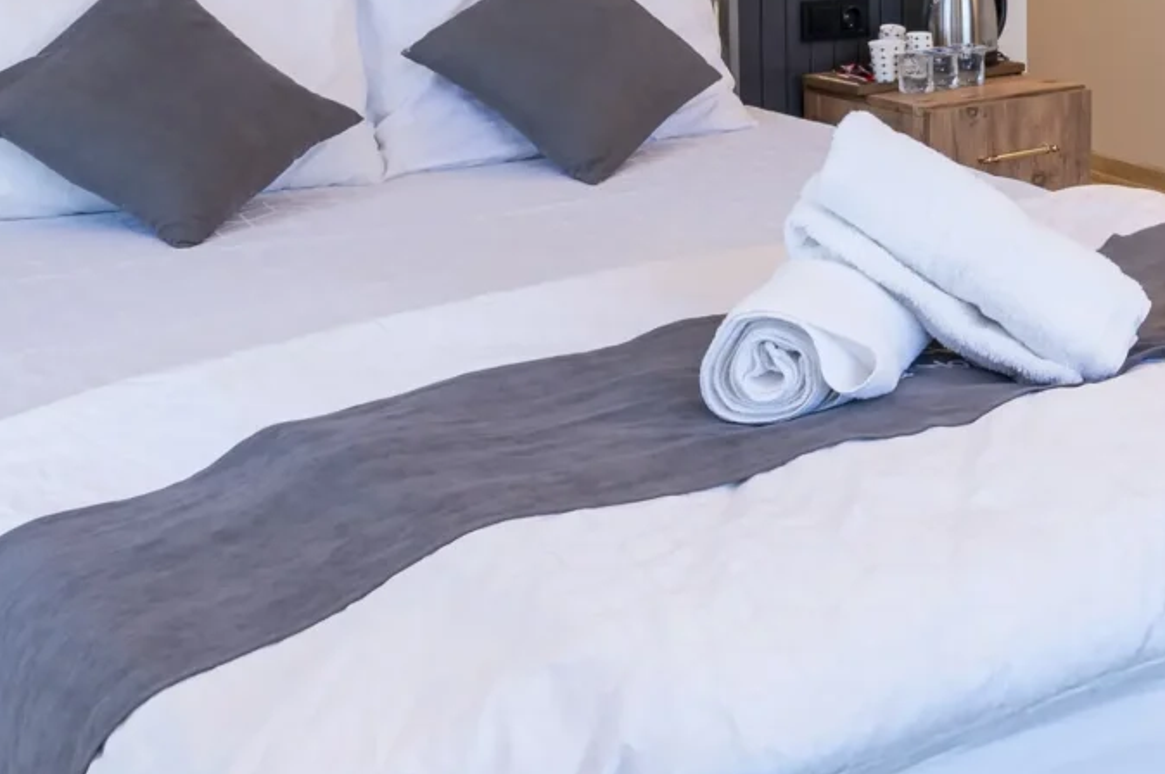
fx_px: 1843
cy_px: -46
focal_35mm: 57
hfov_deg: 32.6
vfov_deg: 22.6
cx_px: 1127
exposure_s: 1/5
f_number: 8
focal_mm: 15
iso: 200
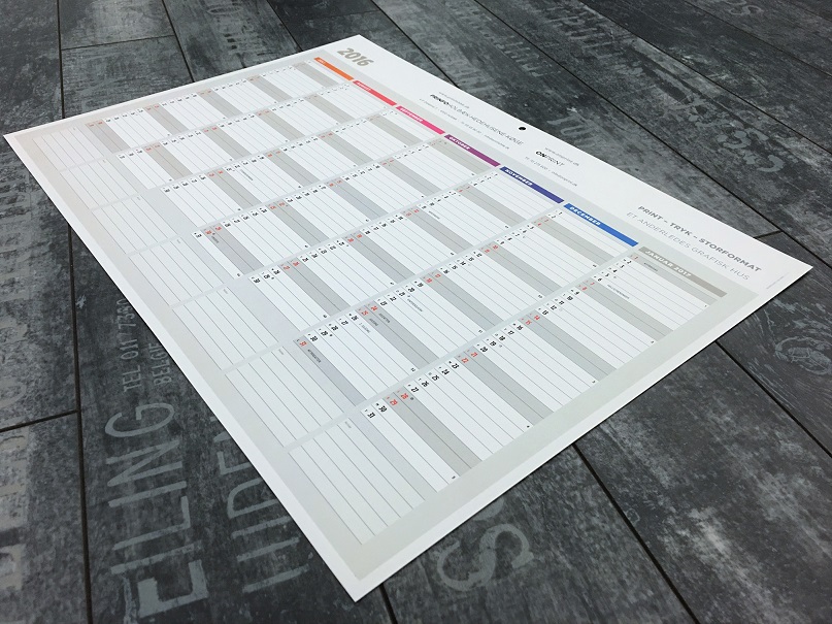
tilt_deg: -41.4
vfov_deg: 48.2
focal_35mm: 29
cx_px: 416
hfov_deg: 61.7
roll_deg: -1.2
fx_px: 697
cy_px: 312
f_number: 2.2
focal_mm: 4.15
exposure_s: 1/17
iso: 80
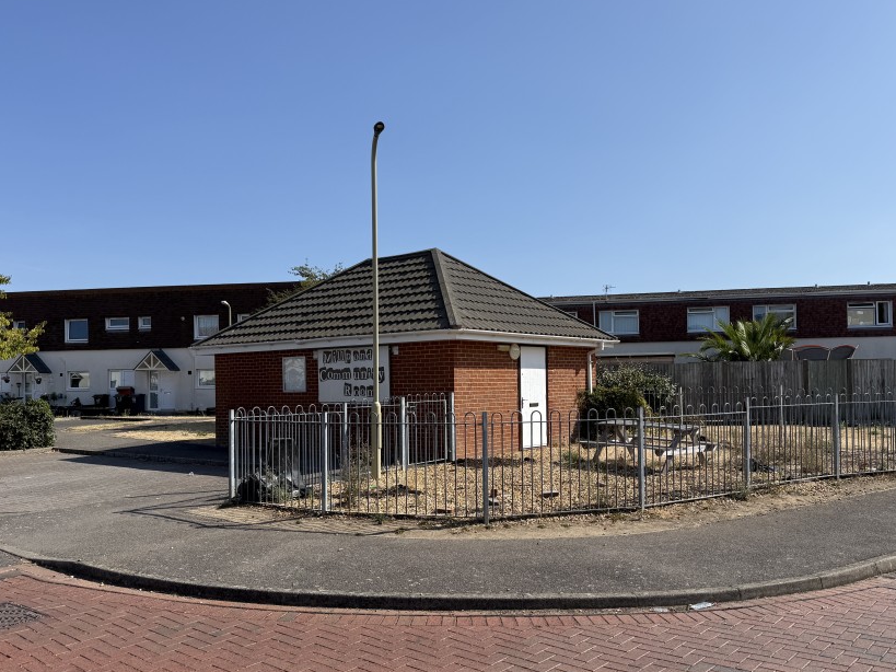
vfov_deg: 46.7
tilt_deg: +0.3
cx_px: 452
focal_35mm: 30
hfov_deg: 60.0
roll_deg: +0.5
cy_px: 378
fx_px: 776
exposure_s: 1/5714
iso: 80
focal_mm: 6.76
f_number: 1.78
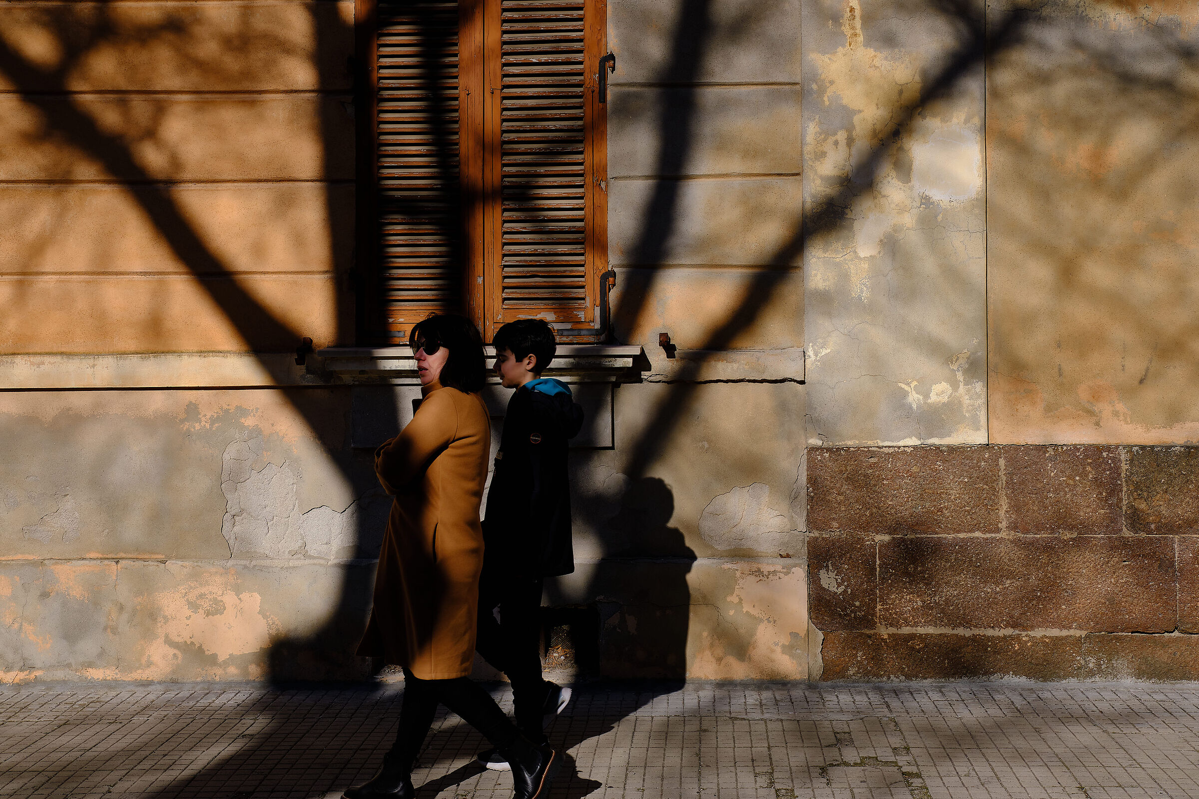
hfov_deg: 39.6
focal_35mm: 50
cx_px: 600
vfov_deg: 27.0
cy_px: 400
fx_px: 1665
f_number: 8
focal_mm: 33
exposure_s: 1/500
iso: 200
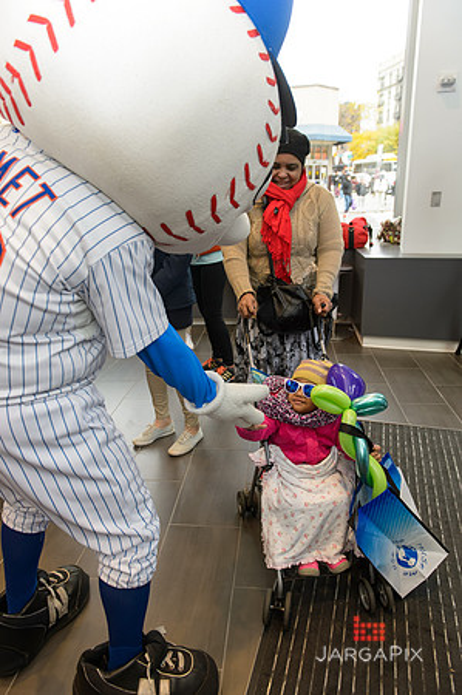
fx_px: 463
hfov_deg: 53.0
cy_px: 348
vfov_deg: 73.8
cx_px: 231
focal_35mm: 24
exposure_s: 1/100
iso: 800
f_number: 3.5
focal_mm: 24
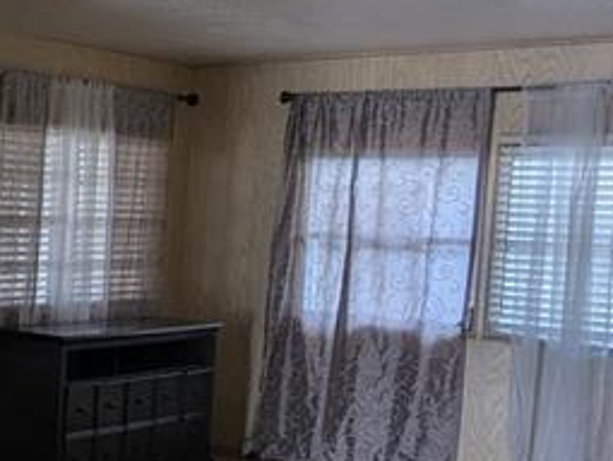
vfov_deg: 22.9
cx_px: -260
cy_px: 281
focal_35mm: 64
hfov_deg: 24.7
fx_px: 1135
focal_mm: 2.35
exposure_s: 1/120
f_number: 2.2
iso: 71
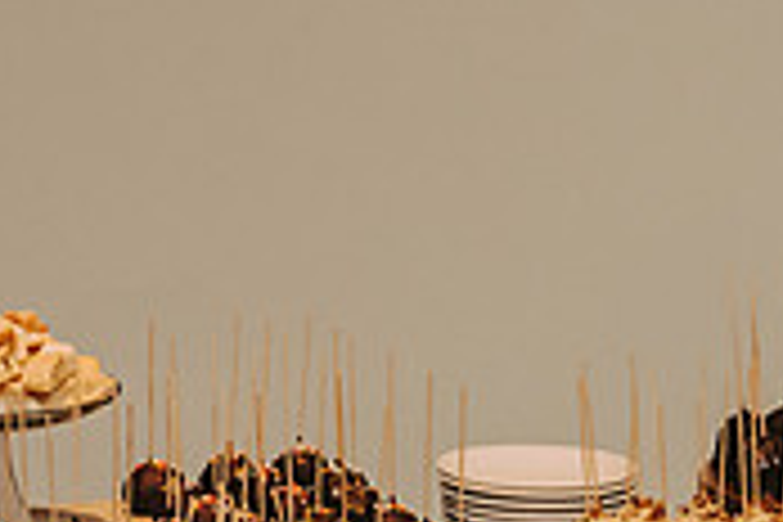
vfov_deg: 7.3
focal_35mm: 187
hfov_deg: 10.9
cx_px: 752
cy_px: 304
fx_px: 4067
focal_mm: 56
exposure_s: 1/200
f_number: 3.5
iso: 1600
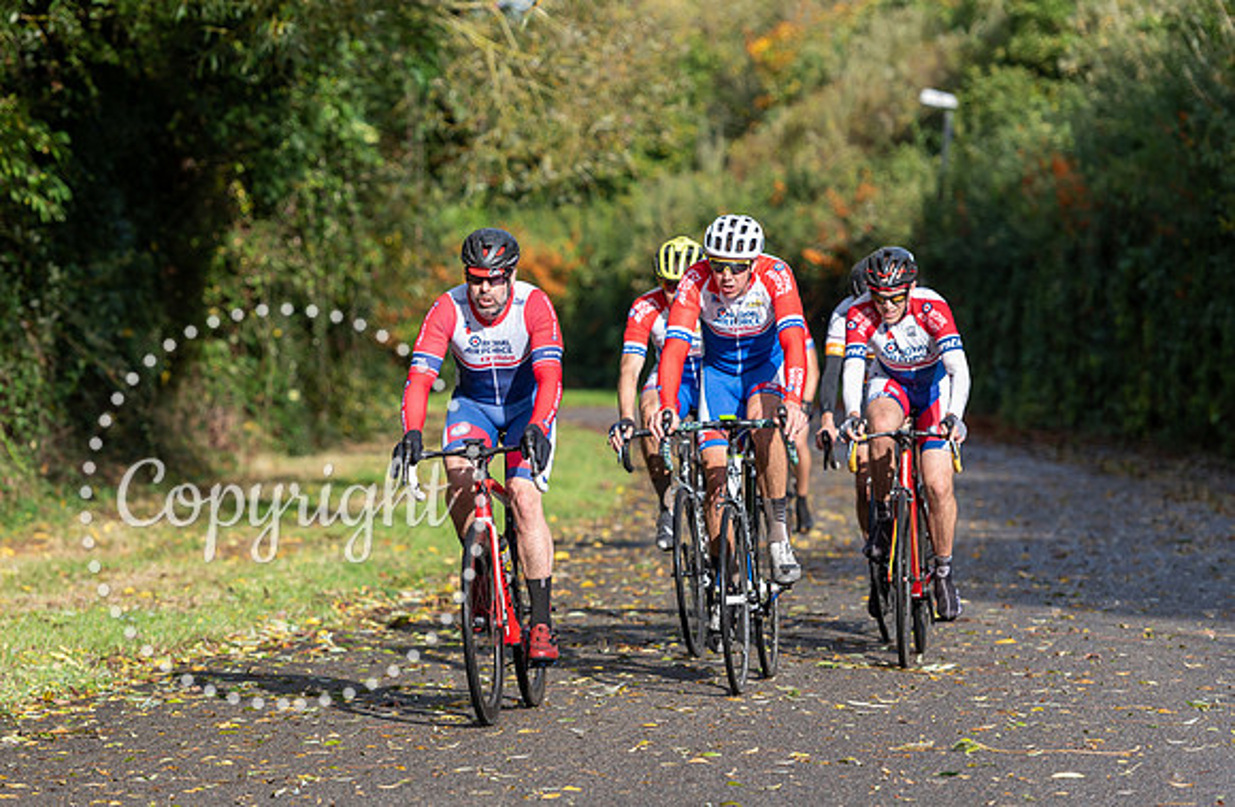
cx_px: 510
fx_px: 5843
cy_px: 323
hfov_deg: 12.1
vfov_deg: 7.9
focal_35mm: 171
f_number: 3.5
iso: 200
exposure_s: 1/1600
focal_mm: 145
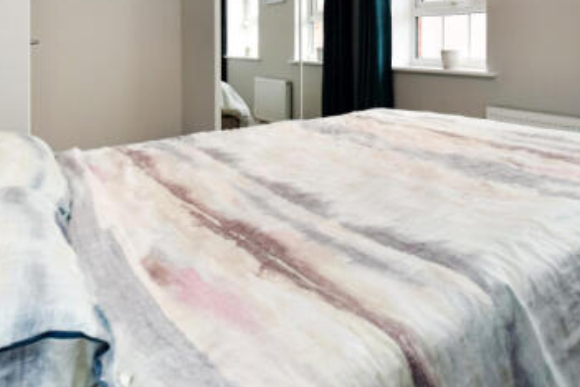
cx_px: 384
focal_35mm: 28
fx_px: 451
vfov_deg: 43.5
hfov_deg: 63.9
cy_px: 60
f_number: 5
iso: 280
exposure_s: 1/200
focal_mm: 10
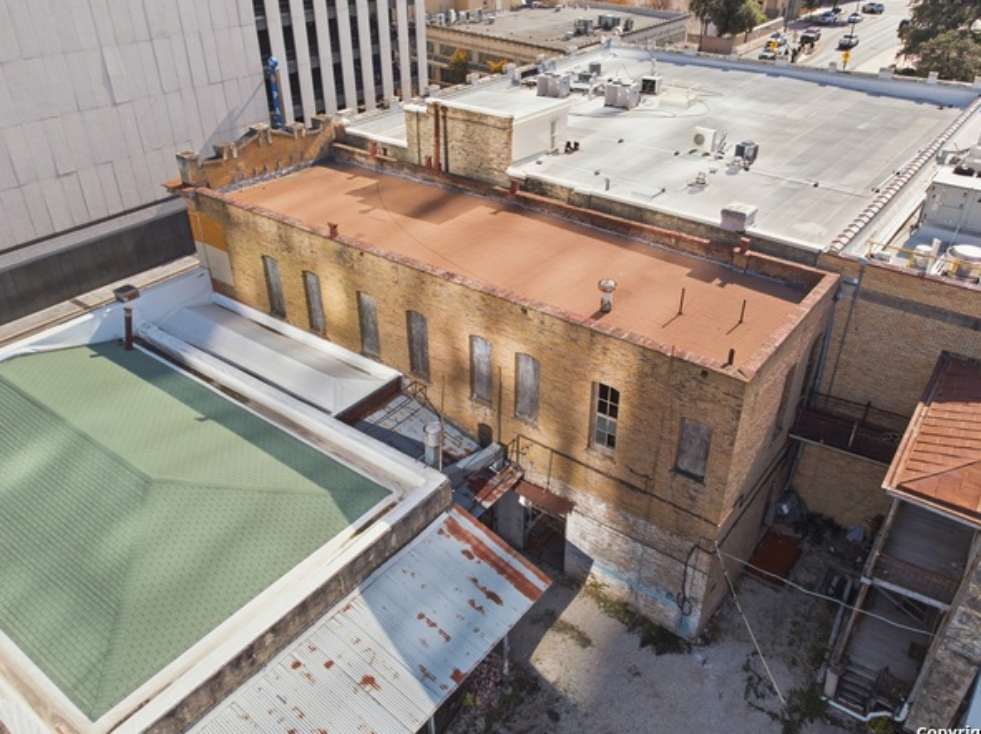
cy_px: 365
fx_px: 736
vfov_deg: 53.0
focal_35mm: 26
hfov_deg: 67.3
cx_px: 518
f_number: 2.8
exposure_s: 1/1286
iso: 100
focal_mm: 4.5
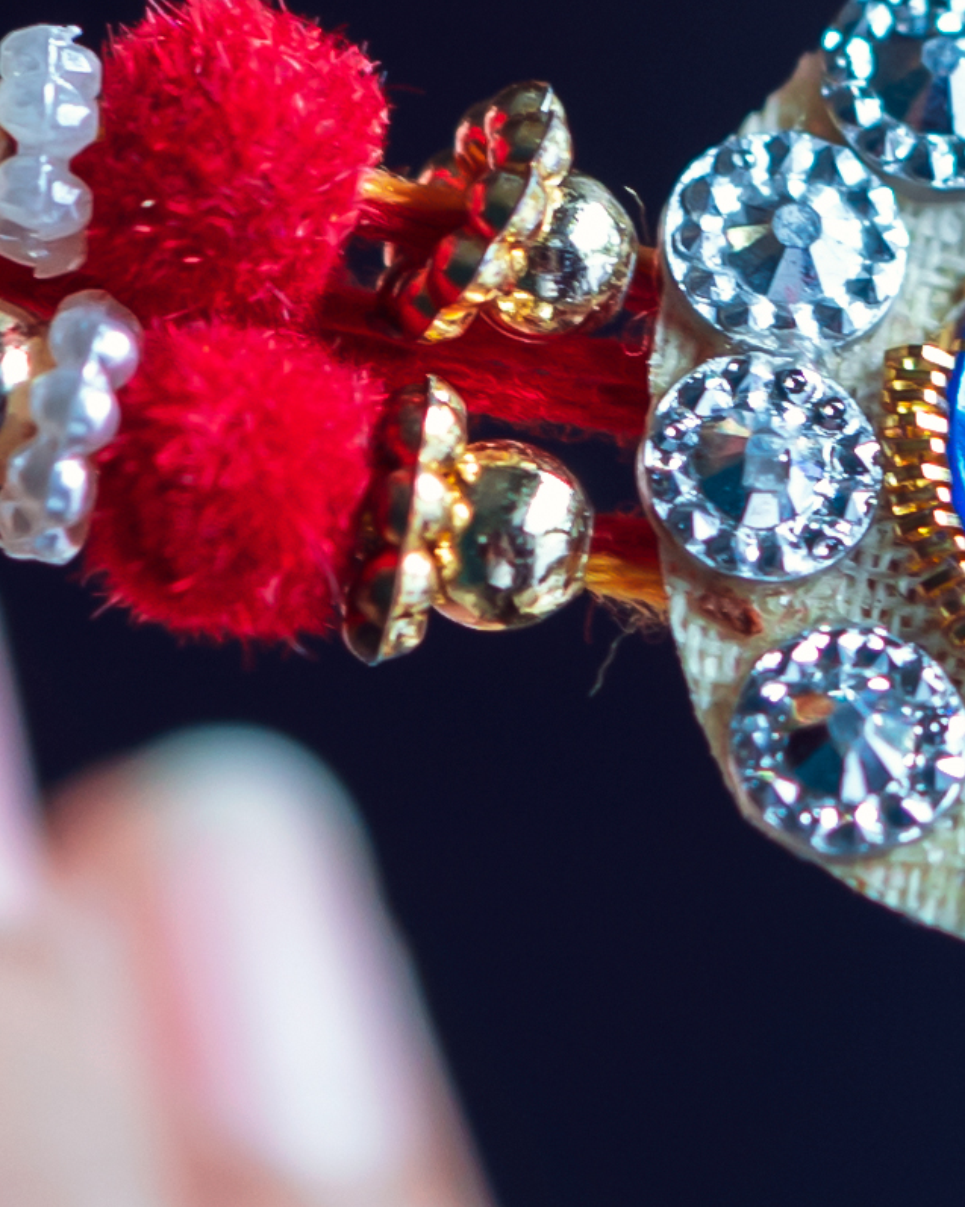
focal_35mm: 636
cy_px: 445
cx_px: 1227
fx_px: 22718
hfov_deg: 2.4
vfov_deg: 3.0
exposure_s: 1/200
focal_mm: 90
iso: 200
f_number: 2.8
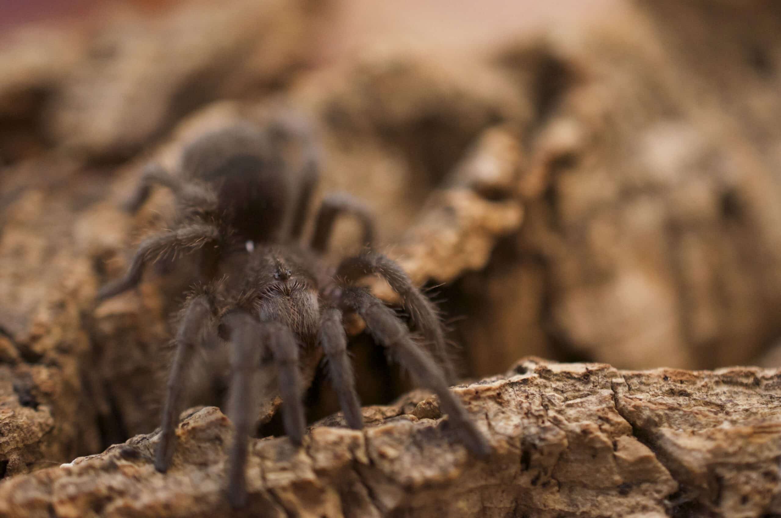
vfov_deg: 22.5
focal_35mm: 60
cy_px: 259
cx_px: 390
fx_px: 1299
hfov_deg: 33.5
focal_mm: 40
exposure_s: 1/60
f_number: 4
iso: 3200
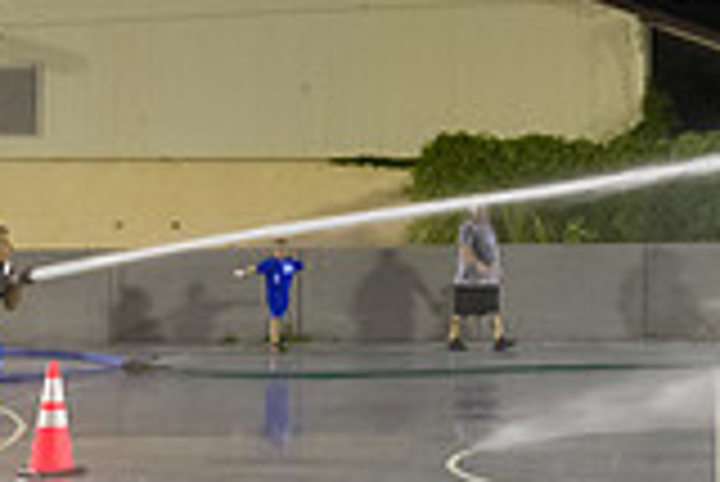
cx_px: 738
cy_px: 70
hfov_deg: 22.4
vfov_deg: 15.6
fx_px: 1742
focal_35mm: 87
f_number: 3.2
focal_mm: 24
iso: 6400
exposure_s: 1/125
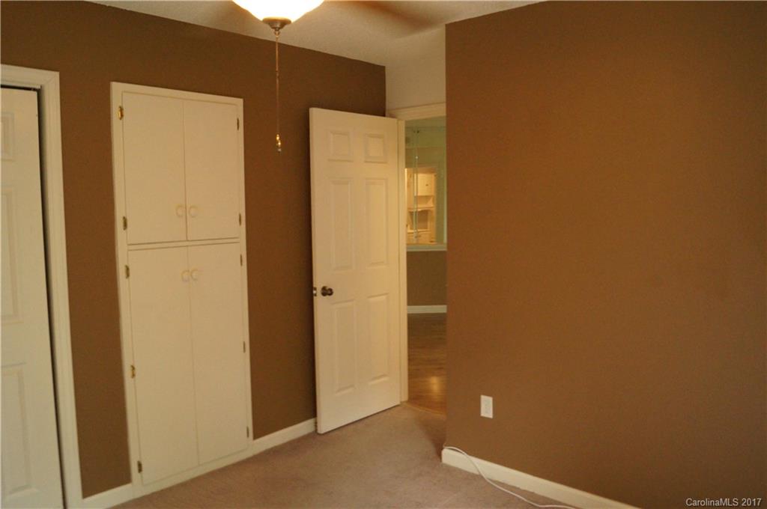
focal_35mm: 27
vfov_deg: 47.8
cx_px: 384
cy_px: 254
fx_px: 575
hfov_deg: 67.4
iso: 3200
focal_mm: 18
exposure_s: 1/40
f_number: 9
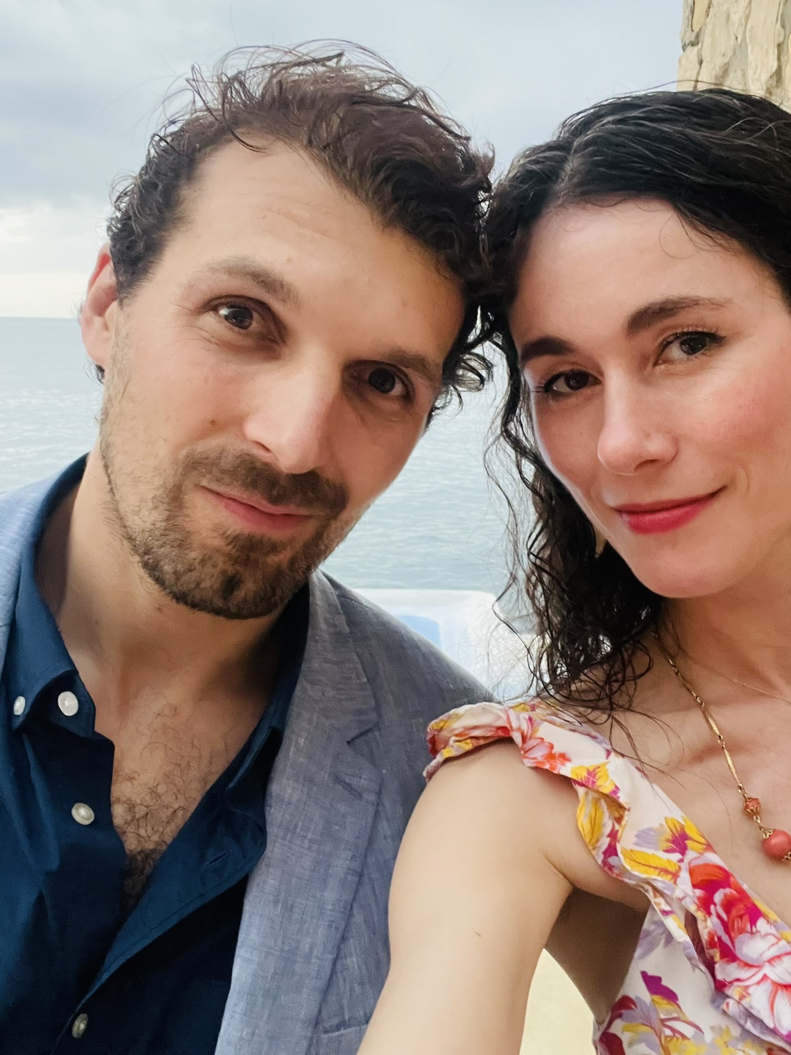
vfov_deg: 53.8
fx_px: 1036
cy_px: 466
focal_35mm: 34
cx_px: 412
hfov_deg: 41.8
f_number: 2.2
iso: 800
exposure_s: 1/28
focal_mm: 2.71
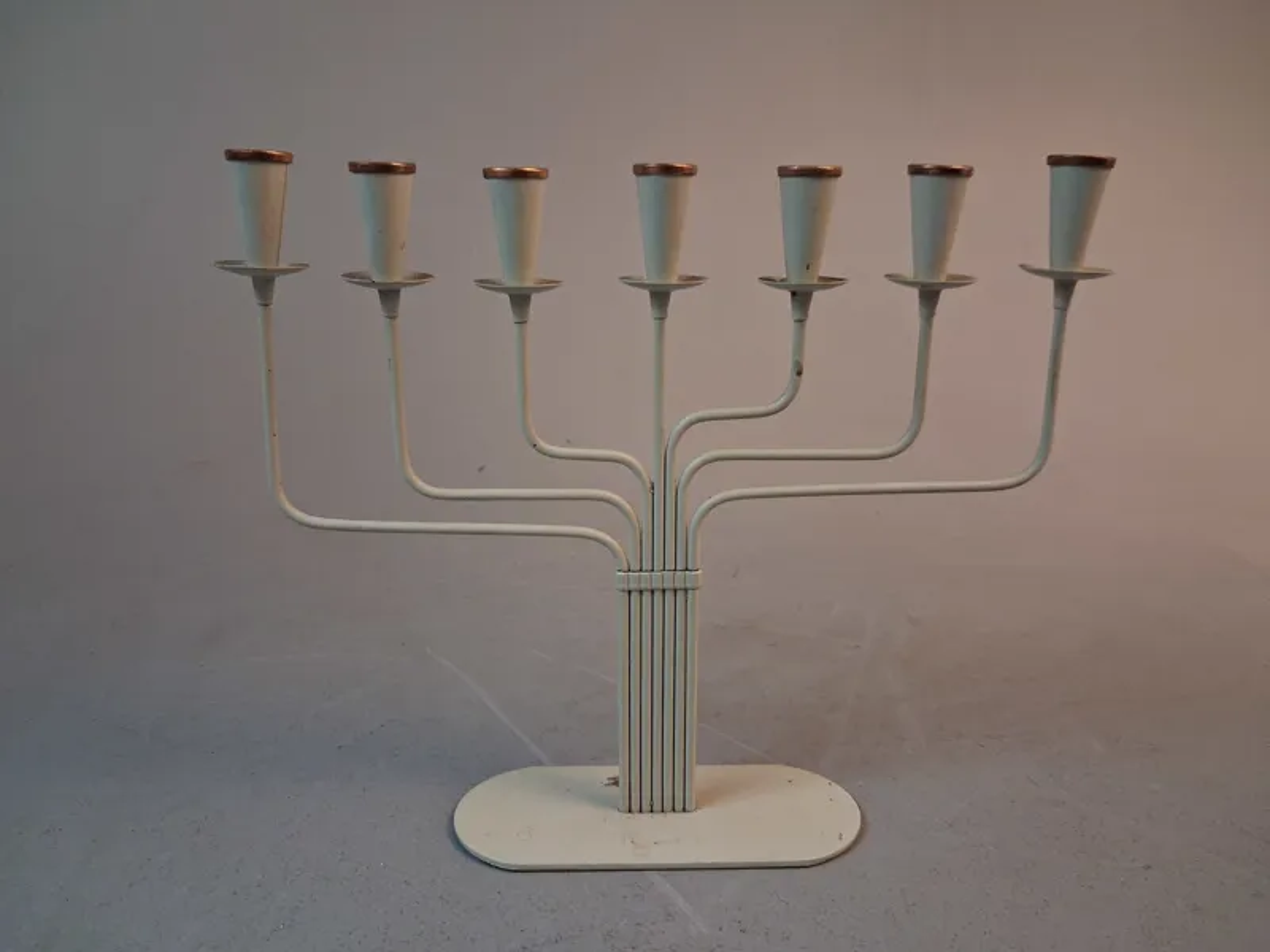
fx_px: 991
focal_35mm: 27
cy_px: 476
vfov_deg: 51.4
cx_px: 635
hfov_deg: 65.3
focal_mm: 4
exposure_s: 1/50
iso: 250
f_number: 1.8
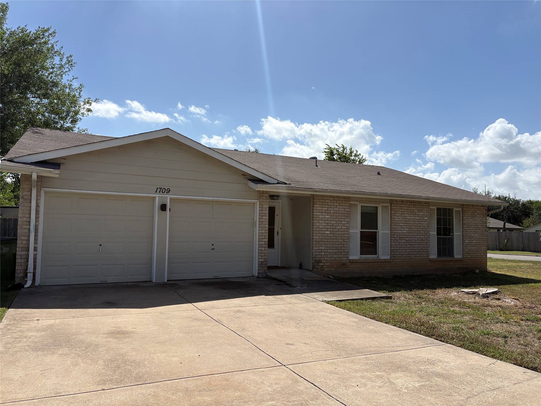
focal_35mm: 26
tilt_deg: +3.7
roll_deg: -0.2
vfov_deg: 53.1
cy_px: 203
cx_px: 270
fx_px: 406
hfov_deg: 67.3
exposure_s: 1/6993
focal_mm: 5.96
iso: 50
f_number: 1.6
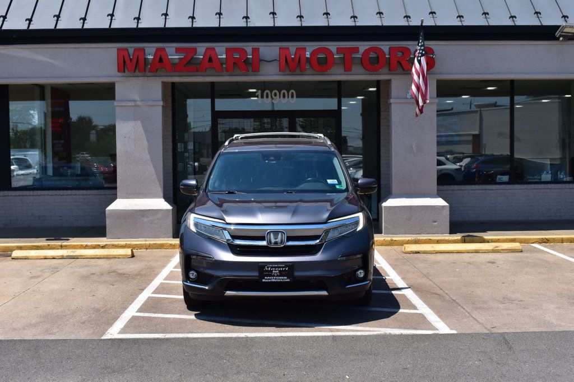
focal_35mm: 46
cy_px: 191
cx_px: 287
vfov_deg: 28.9
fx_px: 741
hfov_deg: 42.3
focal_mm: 31
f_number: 11
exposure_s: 1/500
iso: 320
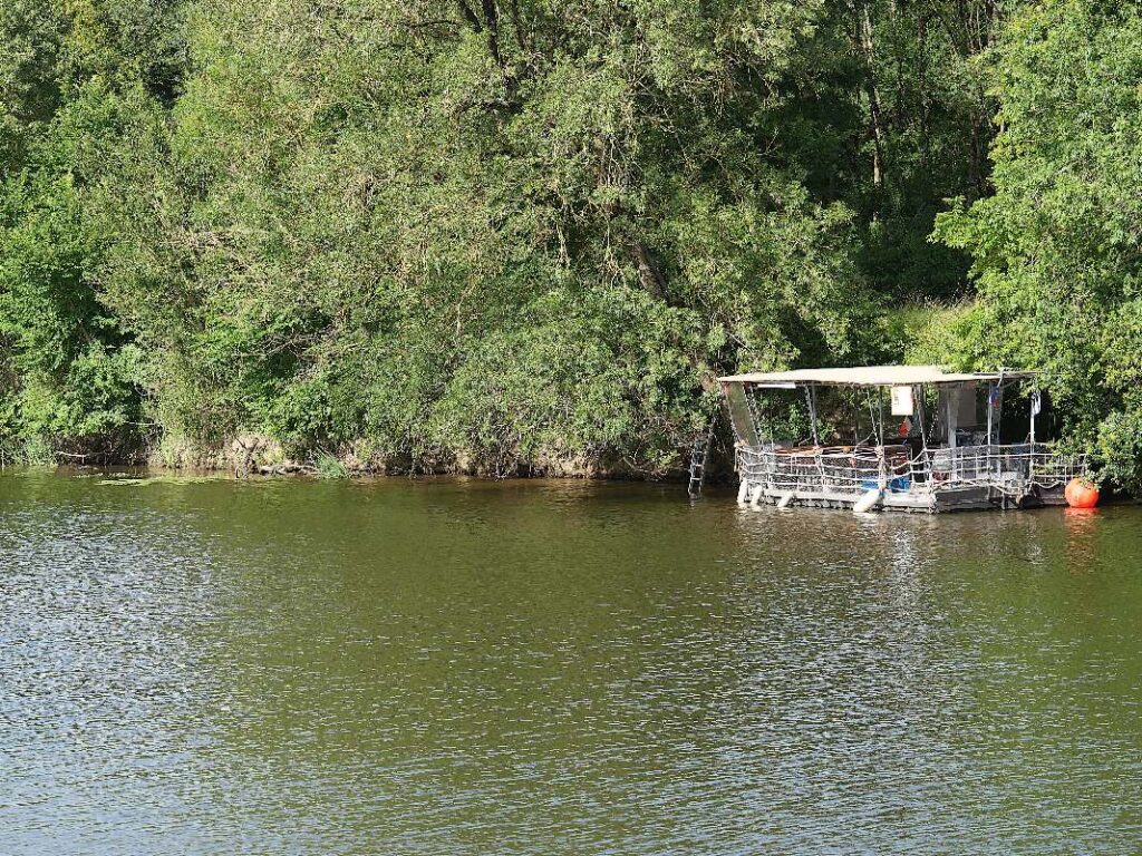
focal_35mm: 140
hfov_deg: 14.1
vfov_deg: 10.6
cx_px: 571
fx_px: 4619
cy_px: 428
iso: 200
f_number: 4
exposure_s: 1/500
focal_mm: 70
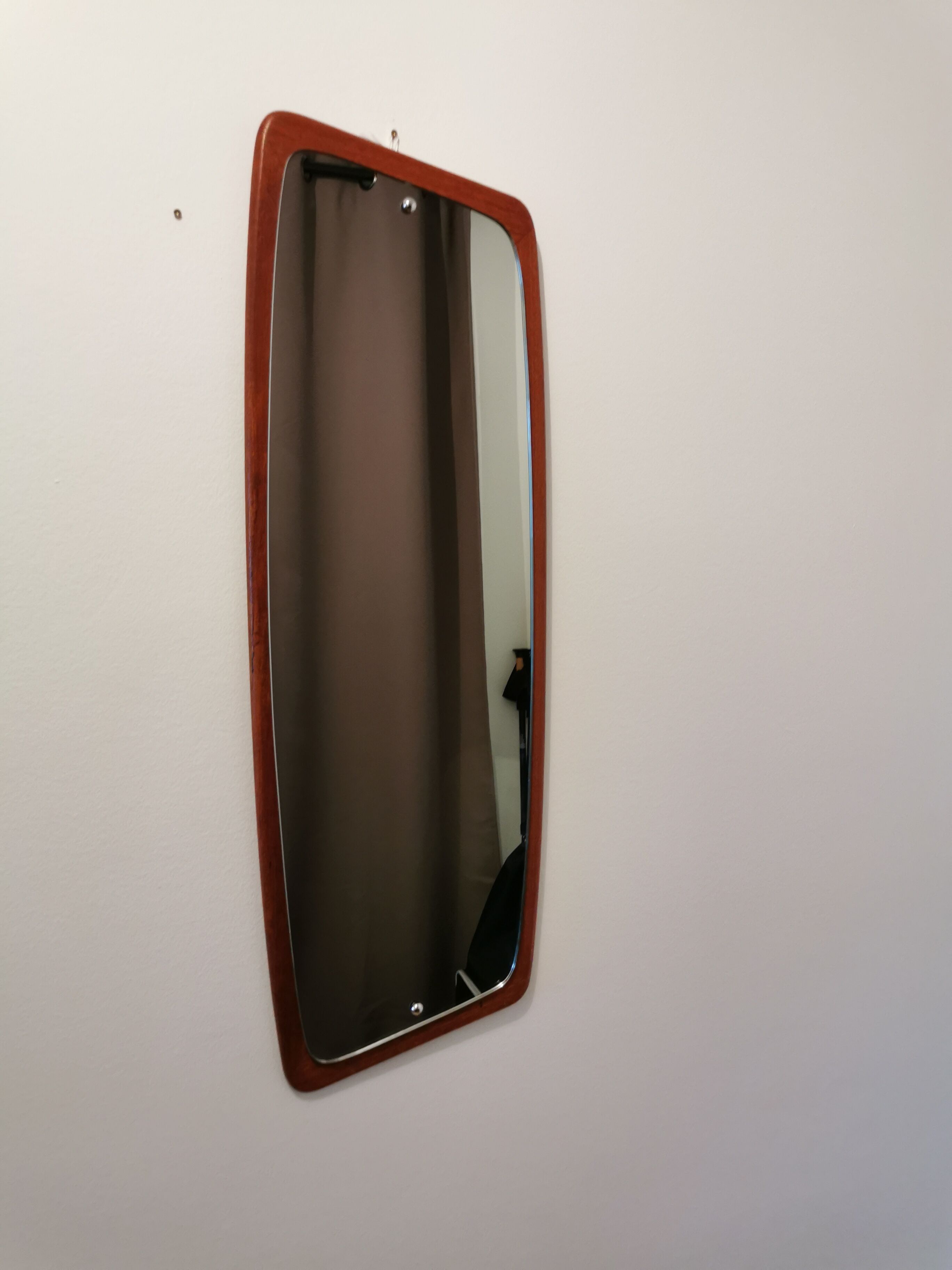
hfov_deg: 51.4
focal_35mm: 27
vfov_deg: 65.3
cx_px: 476
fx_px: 990
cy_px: 635
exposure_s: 1/50
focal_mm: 5.58
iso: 200
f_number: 1.8
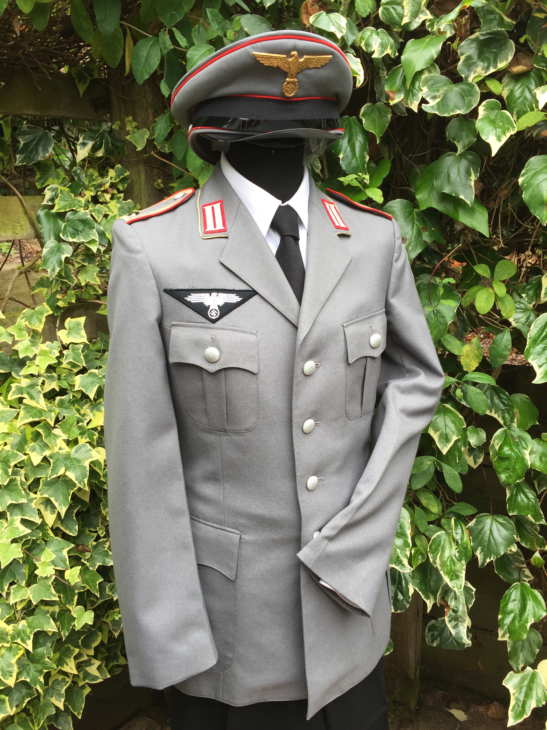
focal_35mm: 29
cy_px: 365
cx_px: 274
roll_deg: +0.8
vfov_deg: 61.7
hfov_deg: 48.2
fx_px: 611
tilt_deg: -13.7
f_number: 2.2
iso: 32
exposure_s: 1/165
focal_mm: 4.15
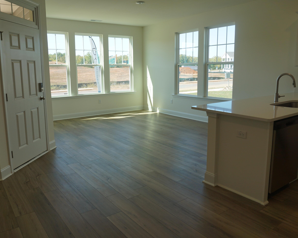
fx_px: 256
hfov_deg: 60.4
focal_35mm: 29
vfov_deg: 49.9
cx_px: 138
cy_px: 111
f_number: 5.6
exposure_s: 1/80
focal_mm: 16
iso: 100
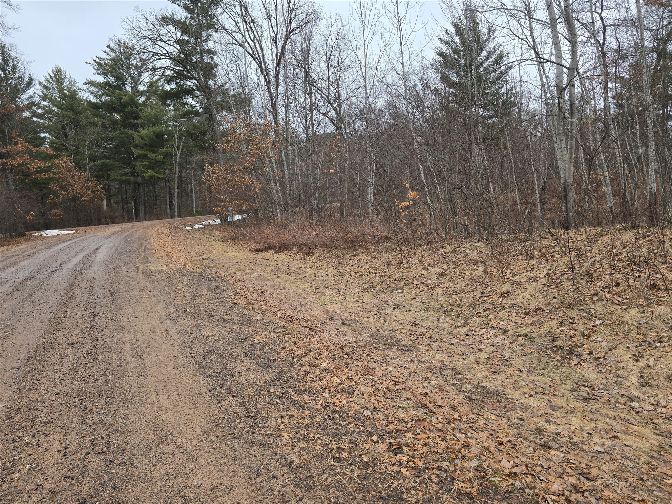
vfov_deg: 58.9
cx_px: 336
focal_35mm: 23
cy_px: 252
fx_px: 446
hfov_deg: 73.9
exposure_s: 1/180
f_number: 1.7
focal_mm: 6.3
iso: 25
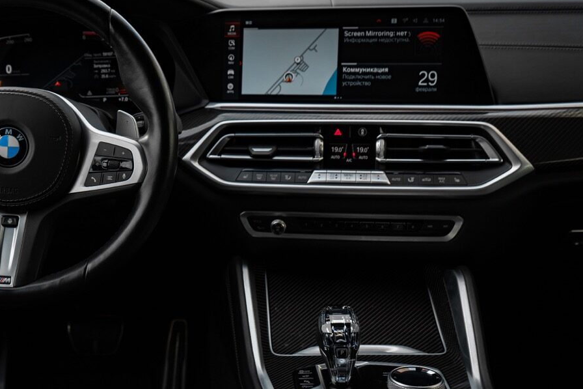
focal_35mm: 50
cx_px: 173
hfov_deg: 38.9
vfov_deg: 27.0
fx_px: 810
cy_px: 224
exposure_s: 1/500
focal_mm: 35
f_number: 4.5
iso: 200
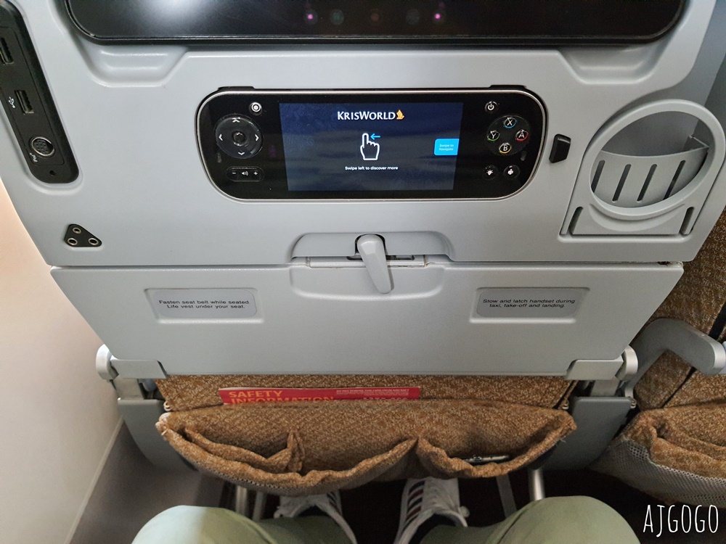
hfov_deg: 67.3
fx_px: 545
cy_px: 272
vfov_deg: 53.1
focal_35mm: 26
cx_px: 363
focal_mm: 4.32
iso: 500
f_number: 1.7
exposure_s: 1/40
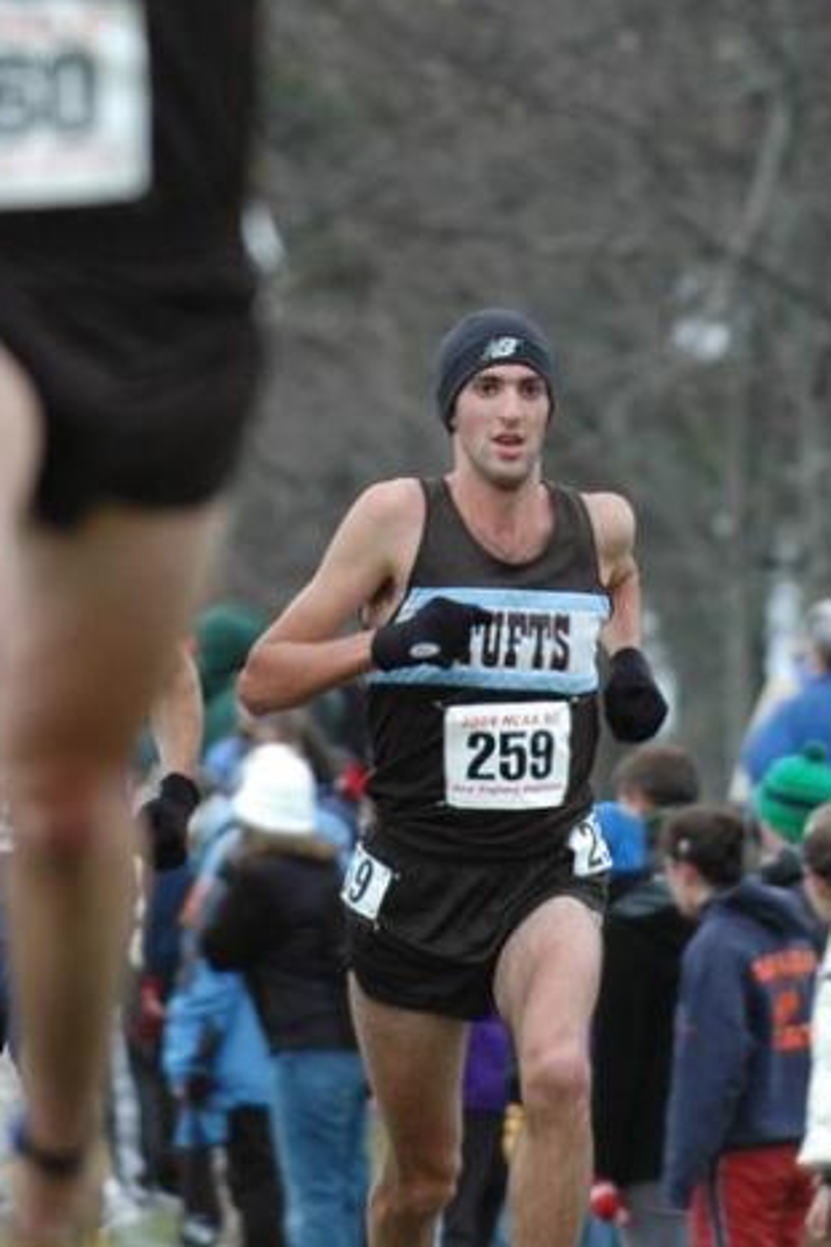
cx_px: 389
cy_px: -85
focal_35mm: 642
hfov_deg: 2.1
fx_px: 22244
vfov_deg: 3.2
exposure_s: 1/640
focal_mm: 200
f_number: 4
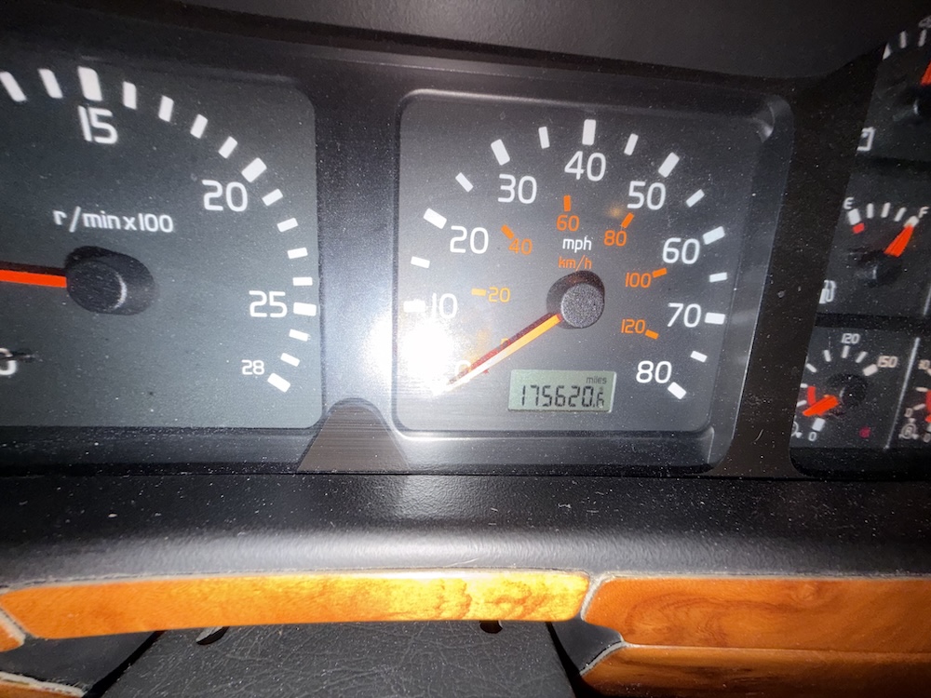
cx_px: 466
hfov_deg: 102.1
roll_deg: -3.9
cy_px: 349
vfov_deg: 85.7
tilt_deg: -42.4
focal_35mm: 14
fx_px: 377
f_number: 2.2
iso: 64
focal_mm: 2.22
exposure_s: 1/60
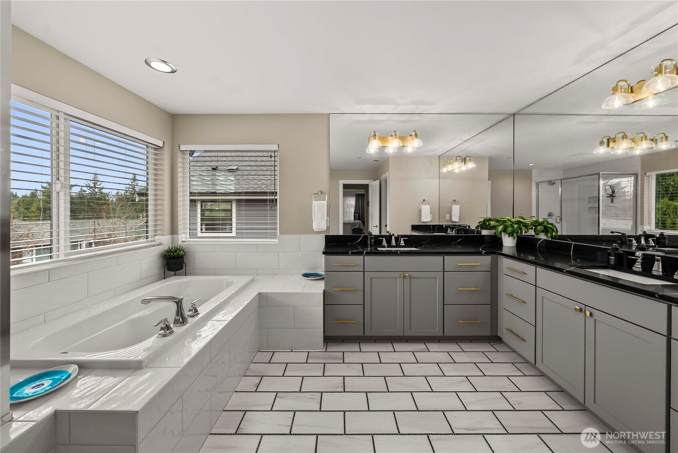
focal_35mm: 12
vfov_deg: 90.1
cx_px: 339
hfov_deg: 112.6
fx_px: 226
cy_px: 226
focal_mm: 12
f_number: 7.1
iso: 1000
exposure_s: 1/30
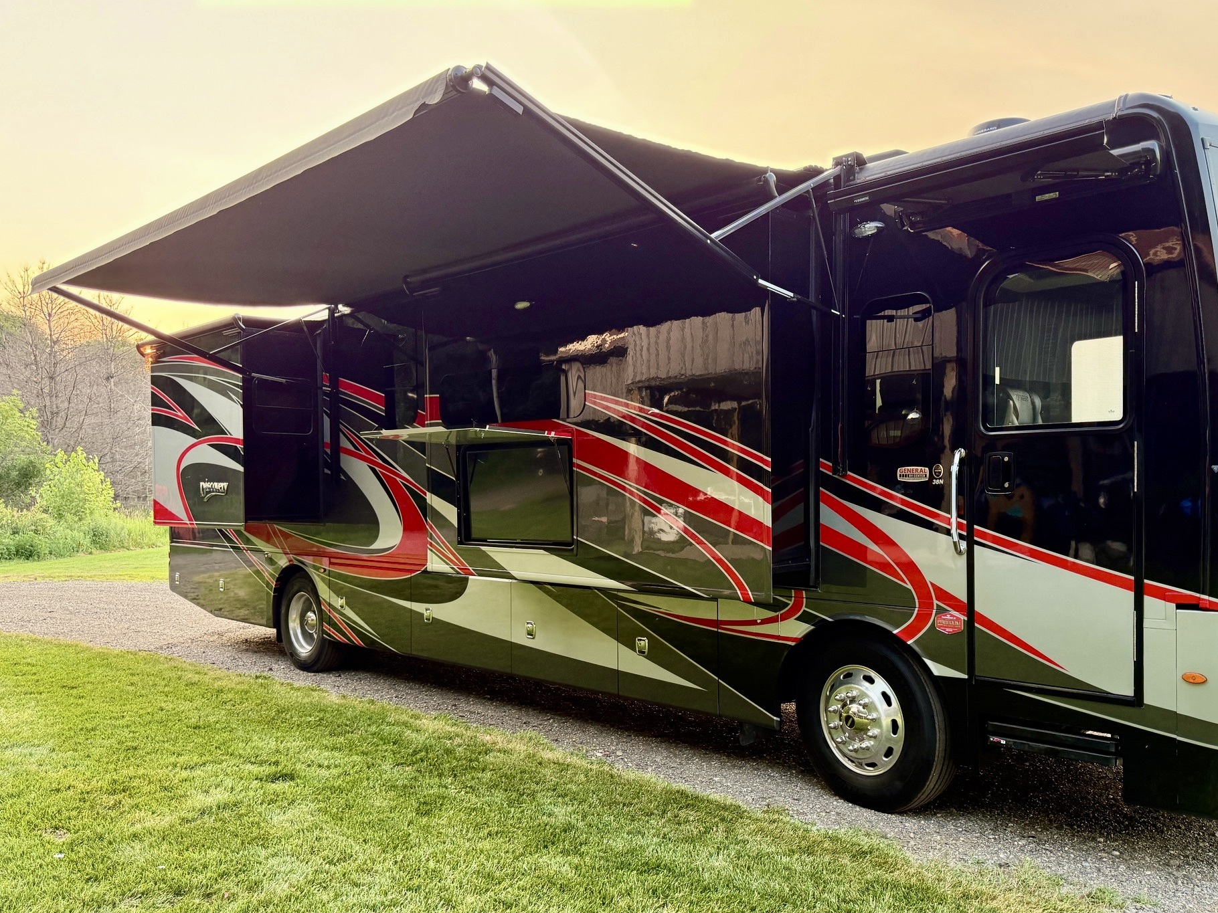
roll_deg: +0.7
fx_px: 950
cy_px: 513
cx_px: 675
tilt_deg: -1.2
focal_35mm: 27
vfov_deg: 51.2
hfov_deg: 65.1
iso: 200
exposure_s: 1/169
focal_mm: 6.76
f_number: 1.78
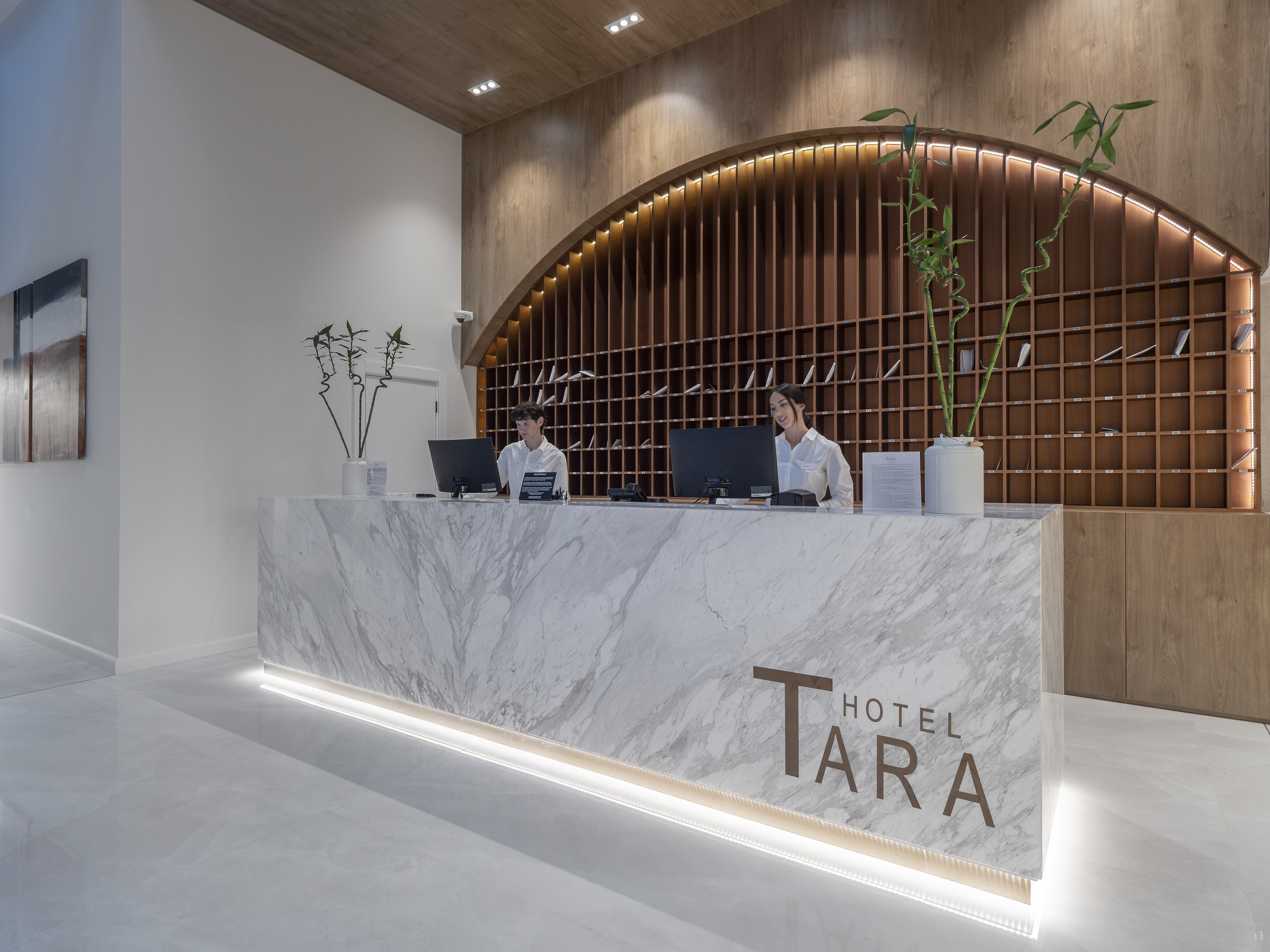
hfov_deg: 87.8
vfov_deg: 71.6
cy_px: 476
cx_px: 635
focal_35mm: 18
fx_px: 660
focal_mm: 9
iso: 100
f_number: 5.6
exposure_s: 1/3
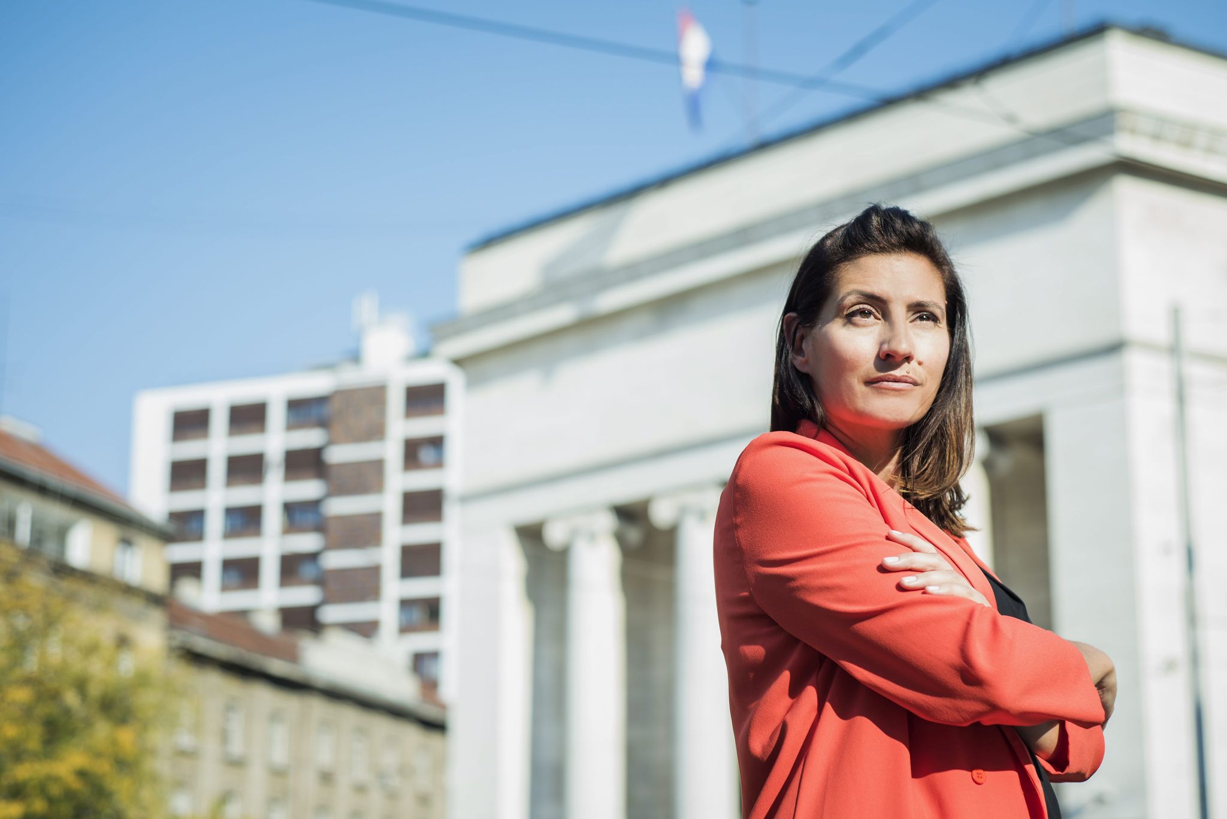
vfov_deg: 27.0
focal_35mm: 50
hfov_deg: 39.6
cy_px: 410
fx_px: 1704
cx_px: 614
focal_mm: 50
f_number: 2.8
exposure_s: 1/640
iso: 100
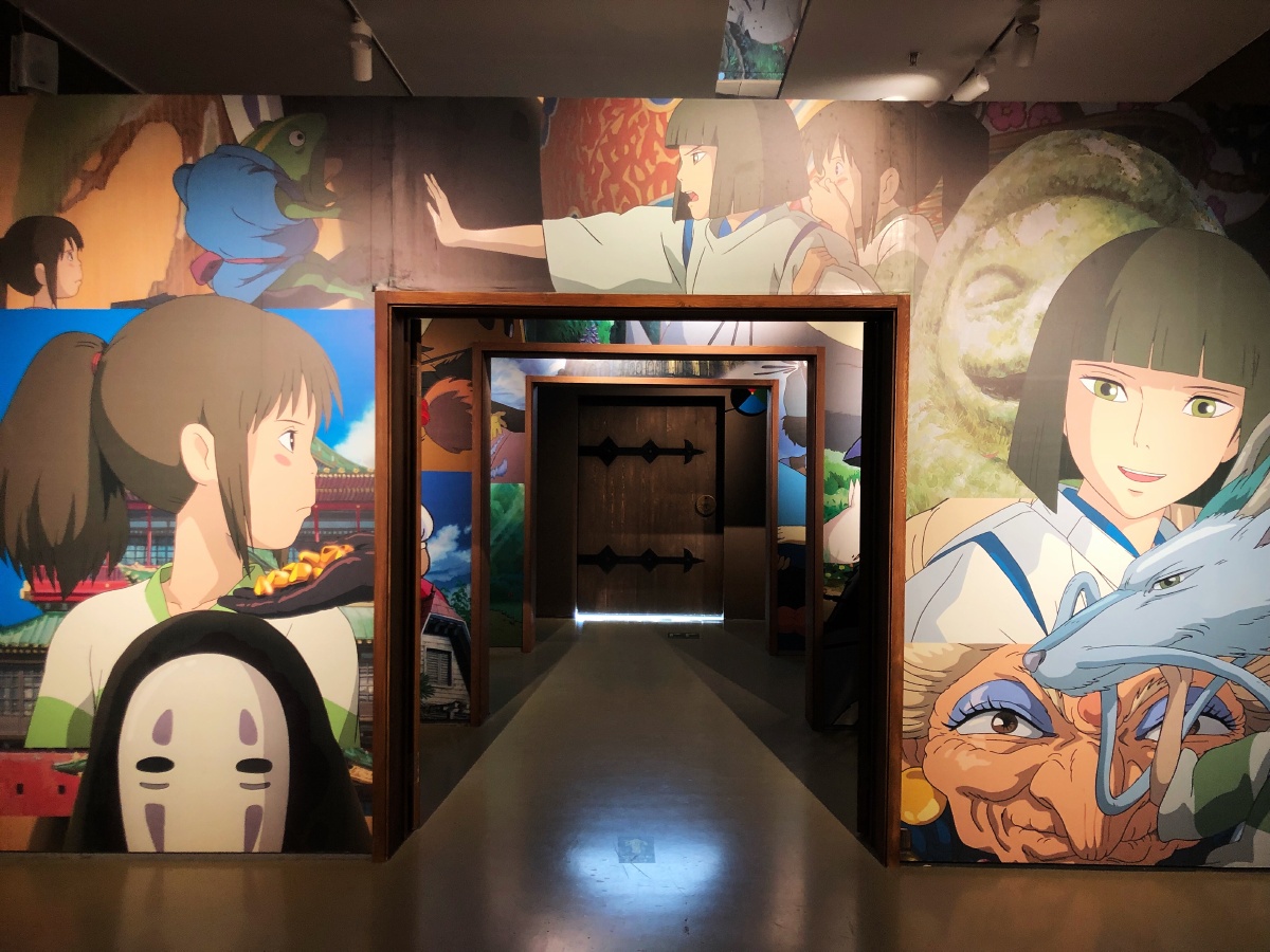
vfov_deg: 49.7
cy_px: 476
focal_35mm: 28
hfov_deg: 63.4
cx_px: 635
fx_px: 1027
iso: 40
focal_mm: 4
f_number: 1.8
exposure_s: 1/20
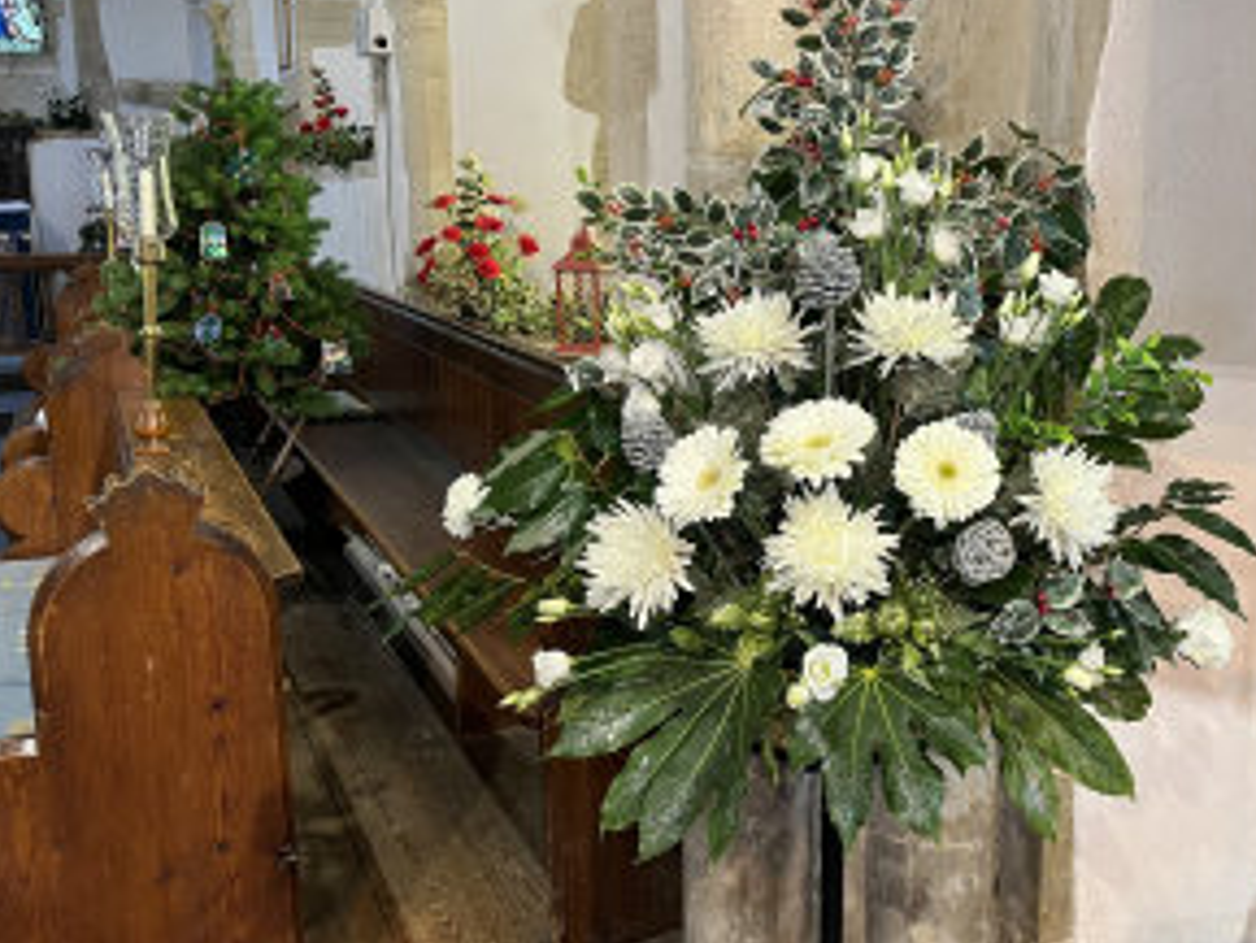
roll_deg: +0.3
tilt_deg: -10.7
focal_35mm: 36
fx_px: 1307
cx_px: 865
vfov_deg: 39.6
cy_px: 417
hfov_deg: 50.2
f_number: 1.6
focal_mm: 5.1
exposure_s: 1/50
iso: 125
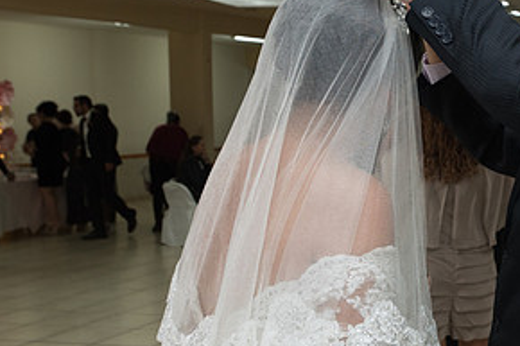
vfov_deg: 19.4
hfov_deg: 27.8
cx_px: 463
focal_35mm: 70
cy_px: 123
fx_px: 1010
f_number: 4
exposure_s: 1/100
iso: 1600
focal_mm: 35
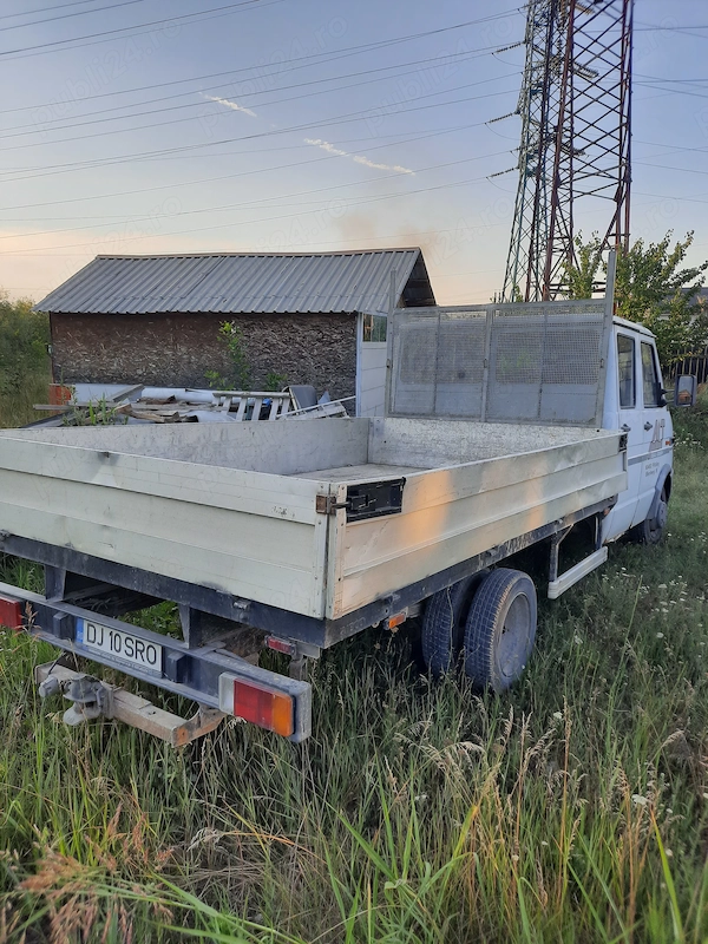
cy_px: 472
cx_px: 354
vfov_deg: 69.4
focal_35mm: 25
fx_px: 682
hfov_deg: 54.9
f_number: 2
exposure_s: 1/336
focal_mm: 4.6
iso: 32
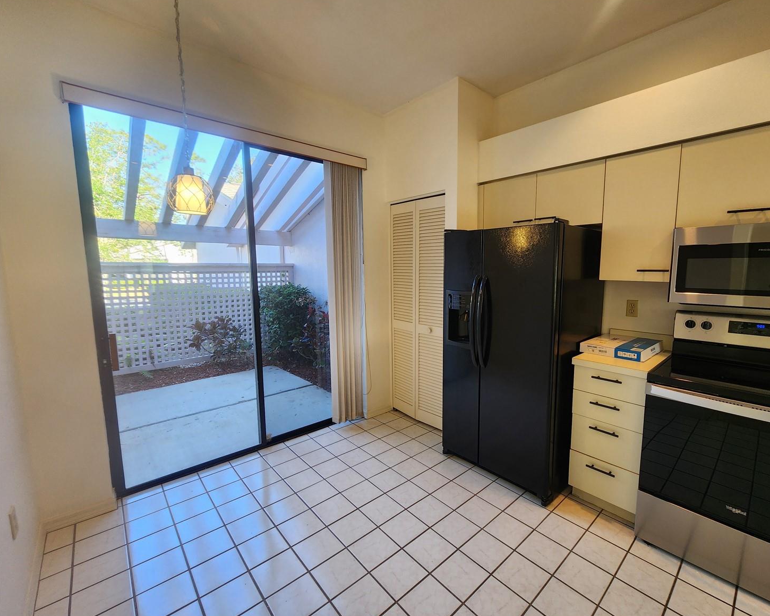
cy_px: 313
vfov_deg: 88.0
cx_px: 423
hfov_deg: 100.4
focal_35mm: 14
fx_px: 319
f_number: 2.2
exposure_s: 1/60
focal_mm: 2.2
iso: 100
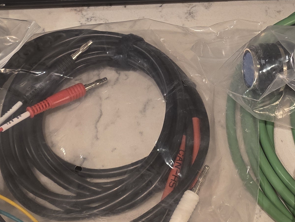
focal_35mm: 77
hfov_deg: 25.1
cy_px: -17
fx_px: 656
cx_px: 209
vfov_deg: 18.5
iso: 320
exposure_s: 1/100
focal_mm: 6.3
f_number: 1.7
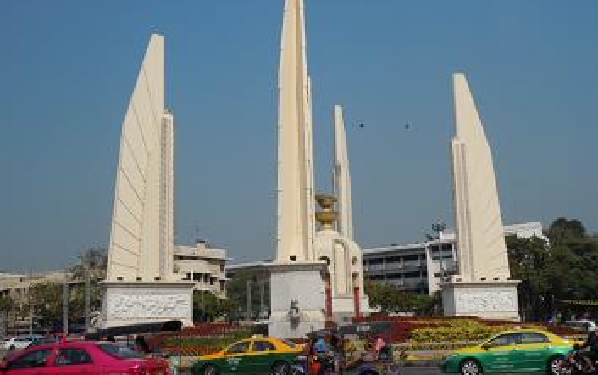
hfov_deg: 47.2
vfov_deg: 30.6
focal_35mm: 42
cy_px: 184
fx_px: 685
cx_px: 302
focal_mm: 6.9
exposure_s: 1/400
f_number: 8.6
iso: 100
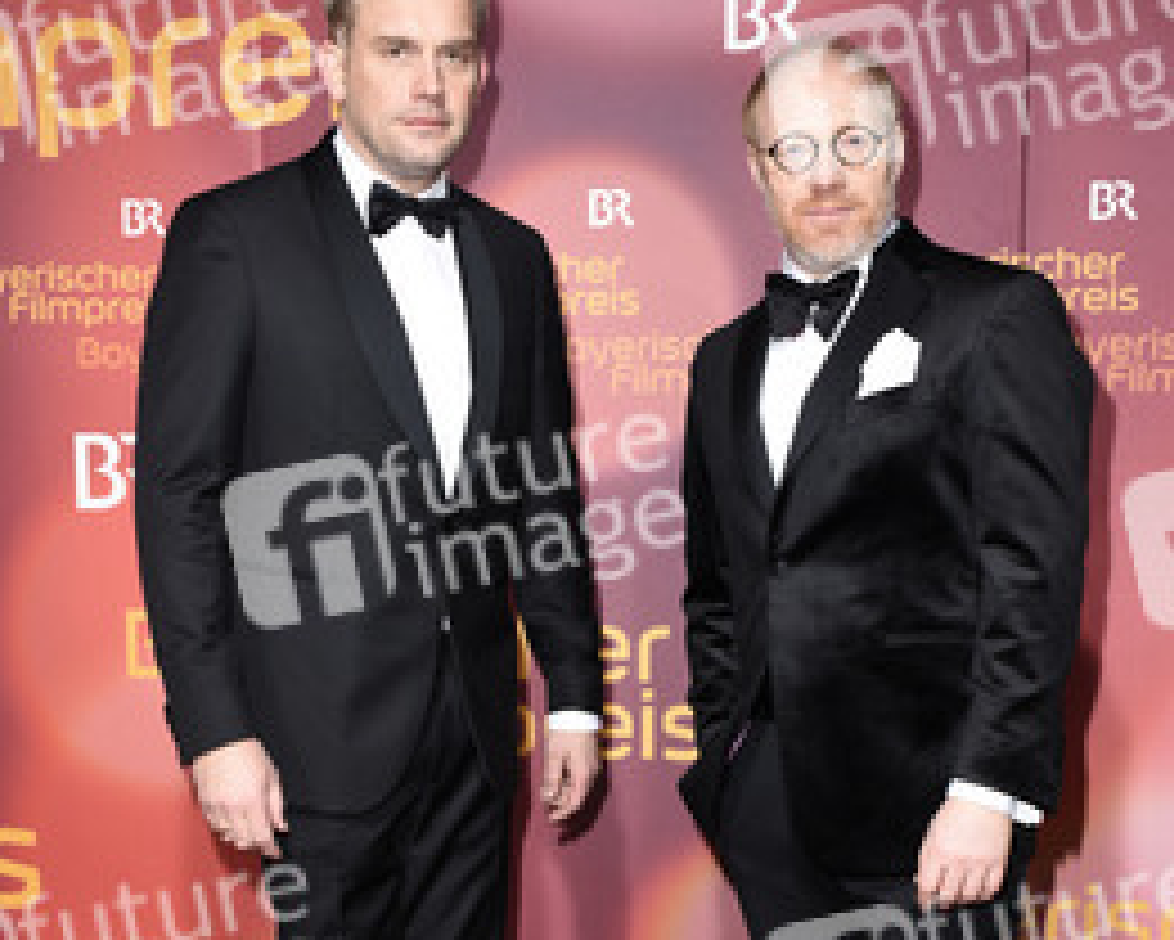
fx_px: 1946
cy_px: 747
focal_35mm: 56
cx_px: 585
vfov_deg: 26.7
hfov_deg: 33.6
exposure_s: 1/160
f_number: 6.3
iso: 320
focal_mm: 26
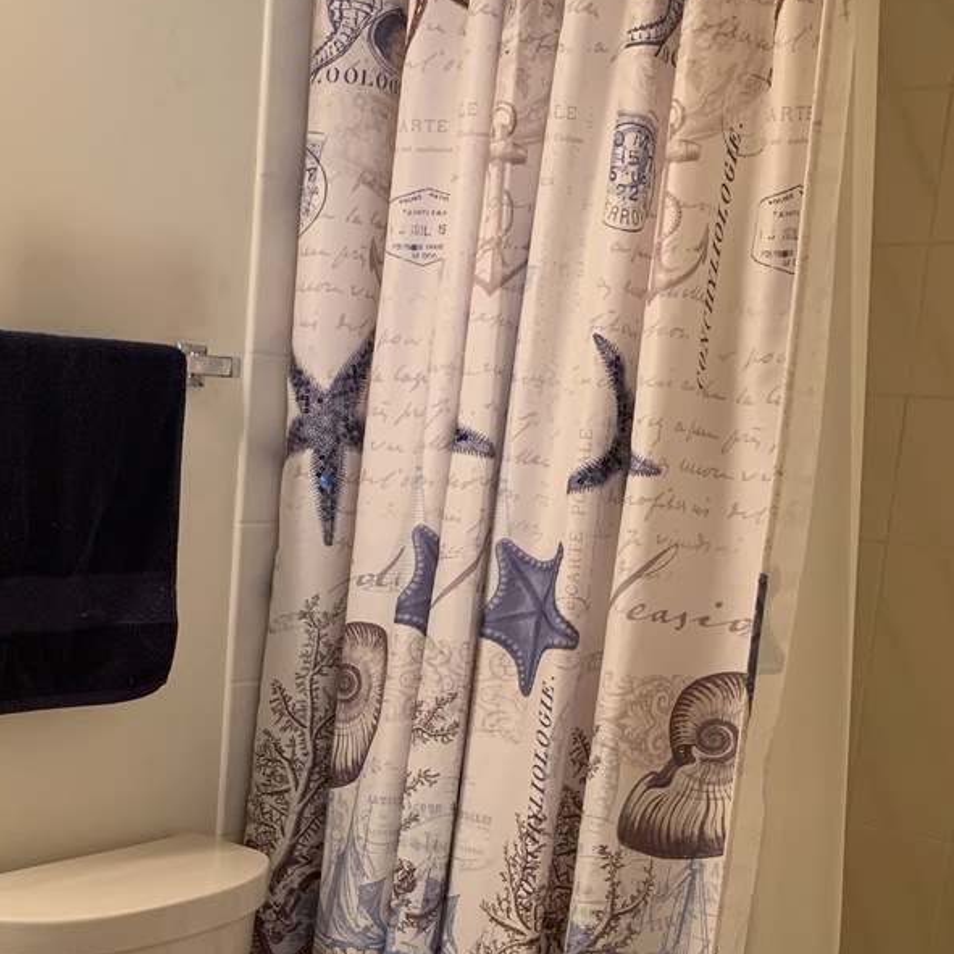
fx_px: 1746
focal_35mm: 56
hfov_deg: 29.7
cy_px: 823
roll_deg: -3.2
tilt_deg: -12.5
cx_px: 166
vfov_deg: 29.5
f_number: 1.8
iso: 250
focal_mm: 4.25
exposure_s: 1/60
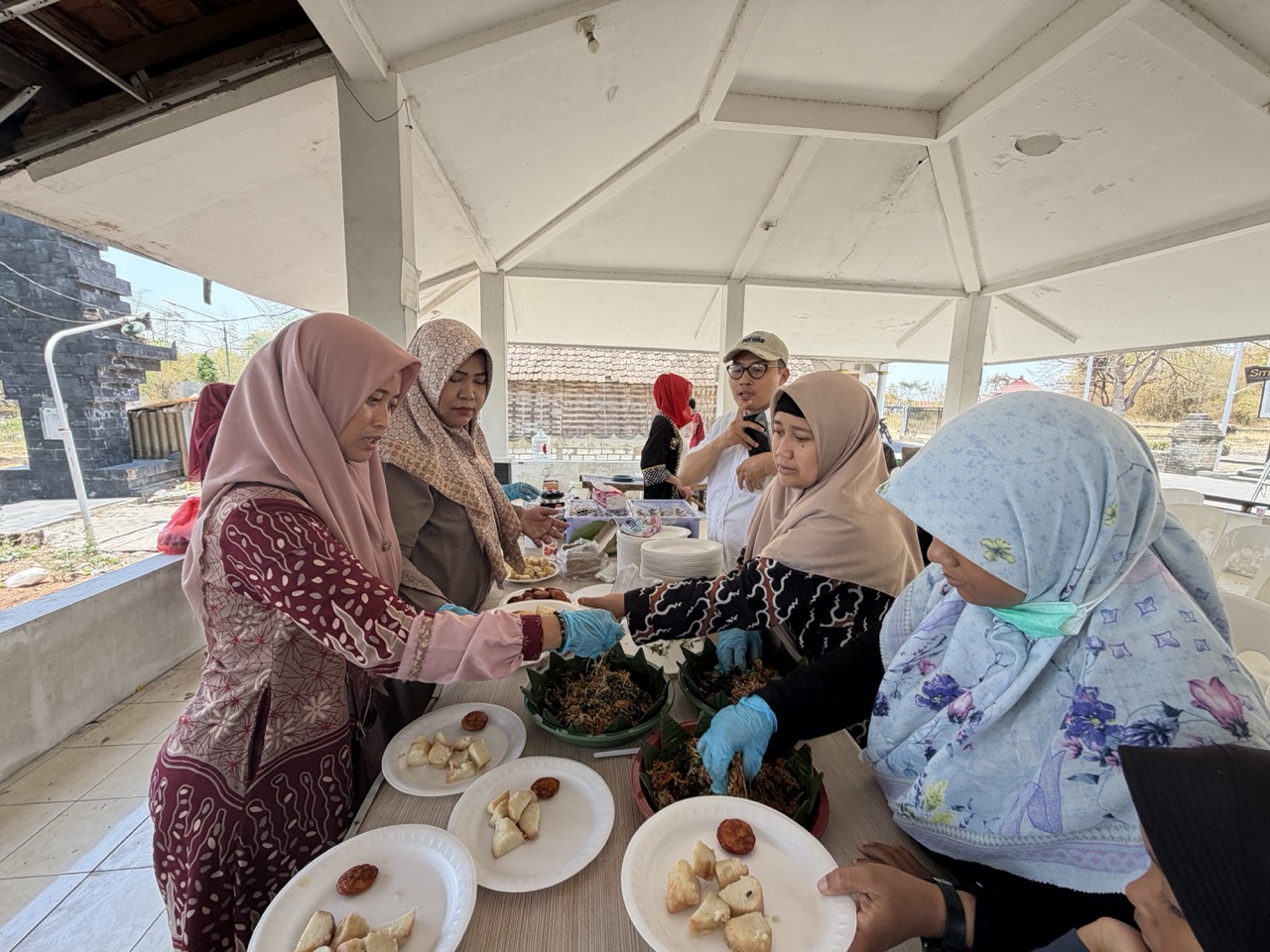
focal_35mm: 14
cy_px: 476
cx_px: 635
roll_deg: -2.1
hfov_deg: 102.1
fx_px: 514
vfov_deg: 85.7
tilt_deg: -10.7
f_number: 2.2
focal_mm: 2.22
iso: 40
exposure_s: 1/174
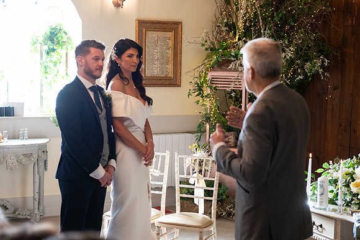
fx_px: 739
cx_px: 180
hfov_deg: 27.4
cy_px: 127
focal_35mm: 74
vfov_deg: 18.5
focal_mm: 70
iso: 1000
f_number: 3.5
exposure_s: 1/160
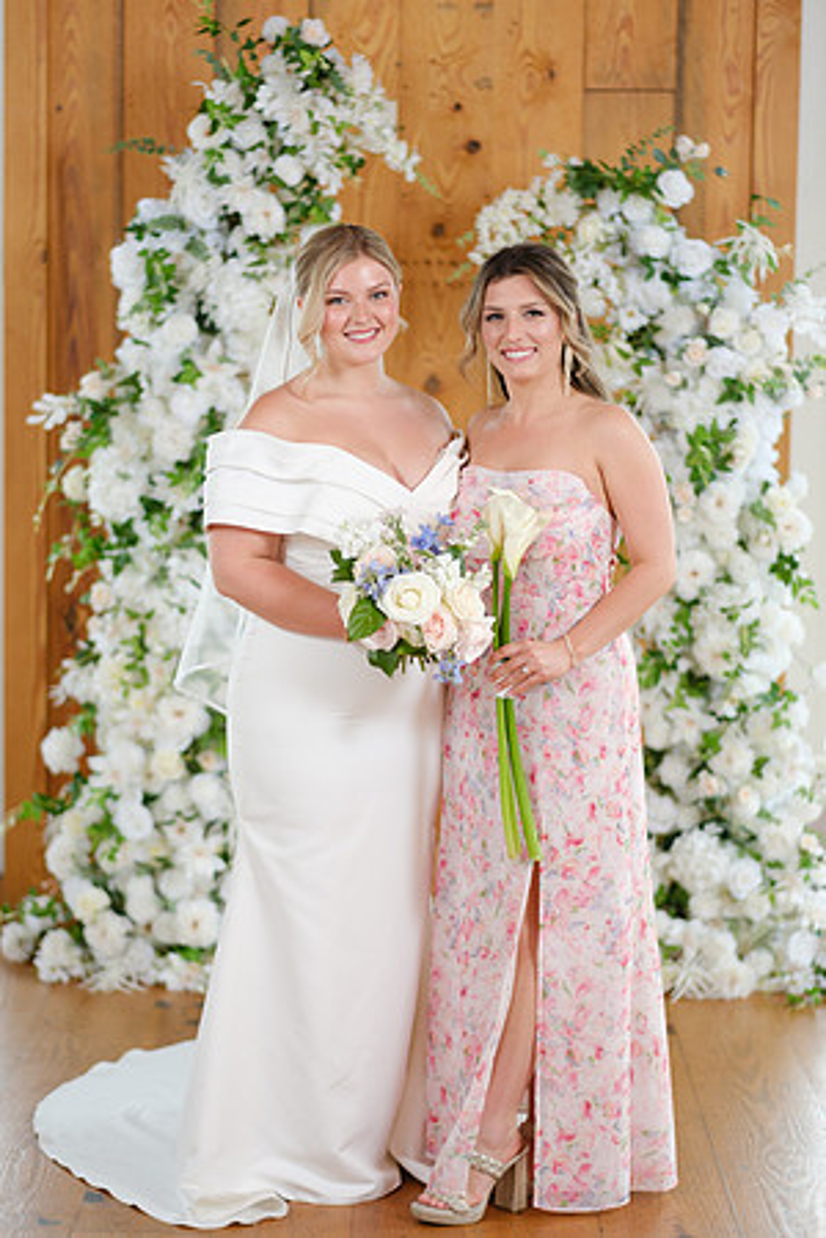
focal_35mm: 84
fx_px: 2891
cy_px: 619
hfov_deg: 16.3
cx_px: 413
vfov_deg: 24.2
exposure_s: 1/250
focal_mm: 56
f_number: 1.4
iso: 125
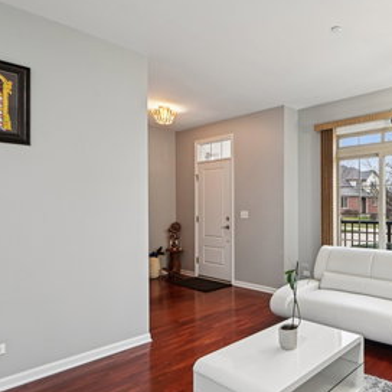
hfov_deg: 59.3
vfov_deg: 64.7
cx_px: 320
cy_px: 223
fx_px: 307
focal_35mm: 24
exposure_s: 1/5
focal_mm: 16
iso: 400
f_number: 13
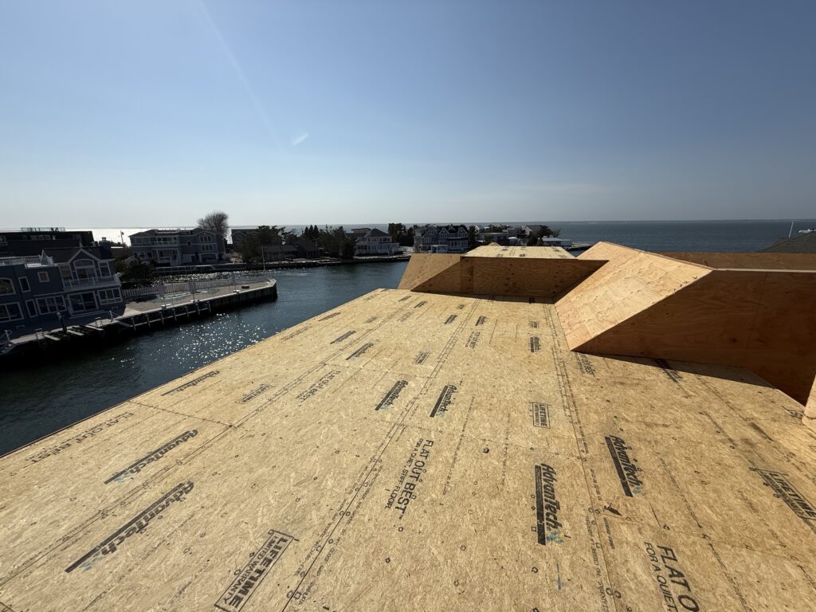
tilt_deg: -13.4
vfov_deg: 85.7
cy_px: 306
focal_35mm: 14
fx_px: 330
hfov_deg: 102.1
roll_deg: +0.6
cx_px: 408
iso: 40
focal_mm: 2.22
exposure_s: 1/6173
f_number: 2.2
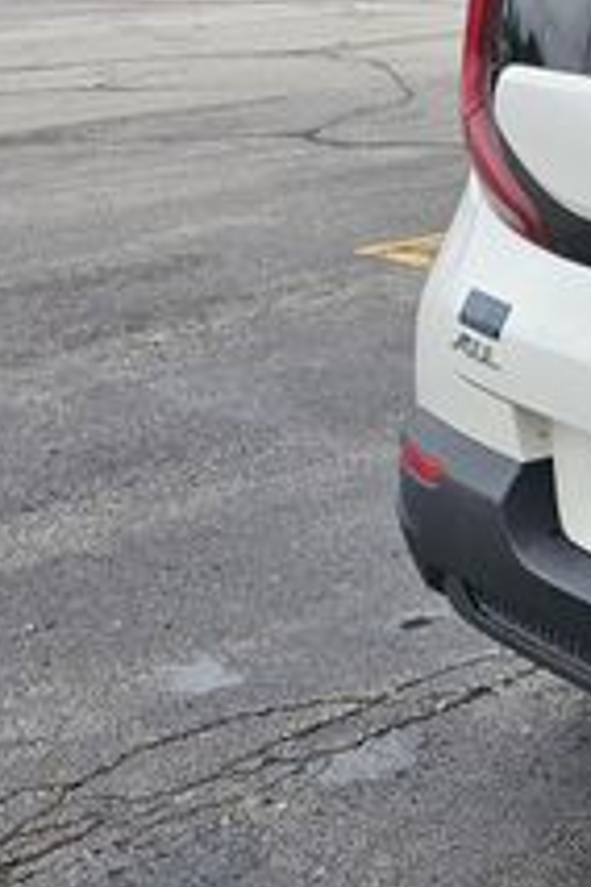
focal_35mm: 72
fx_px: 1773
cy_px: 292
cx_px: 1286
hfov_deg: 14.5
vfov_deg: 27.9
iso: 10
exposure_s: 1/480
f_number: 1.7
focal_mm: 6.3
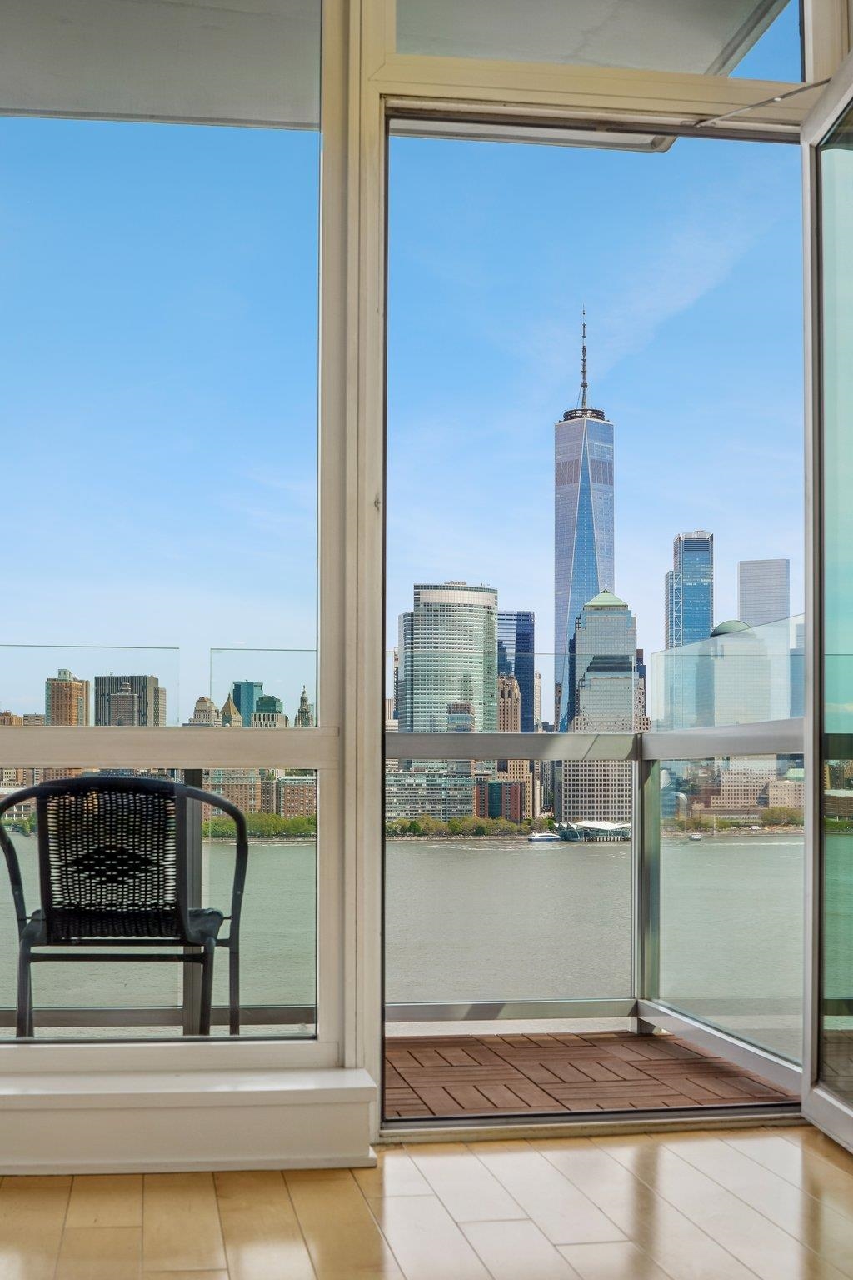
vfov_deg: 44.5
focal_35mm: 44
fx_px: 1564
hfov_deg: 30.5
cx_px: 426
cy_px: 640
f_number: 10
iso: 100
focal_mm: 44
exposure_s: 1/320
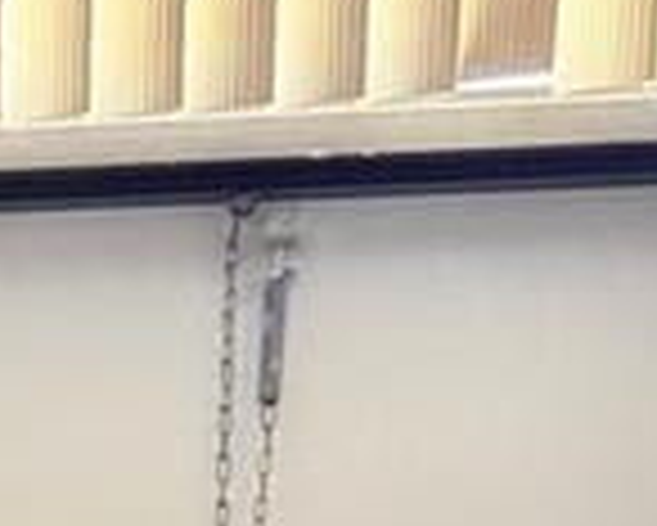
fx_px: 3755
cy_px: 1659
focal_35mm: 193
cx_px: -752
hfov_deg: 9.2
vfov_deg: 7.1
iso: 500
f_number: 1.78
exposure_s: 1/60
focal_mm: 6.76
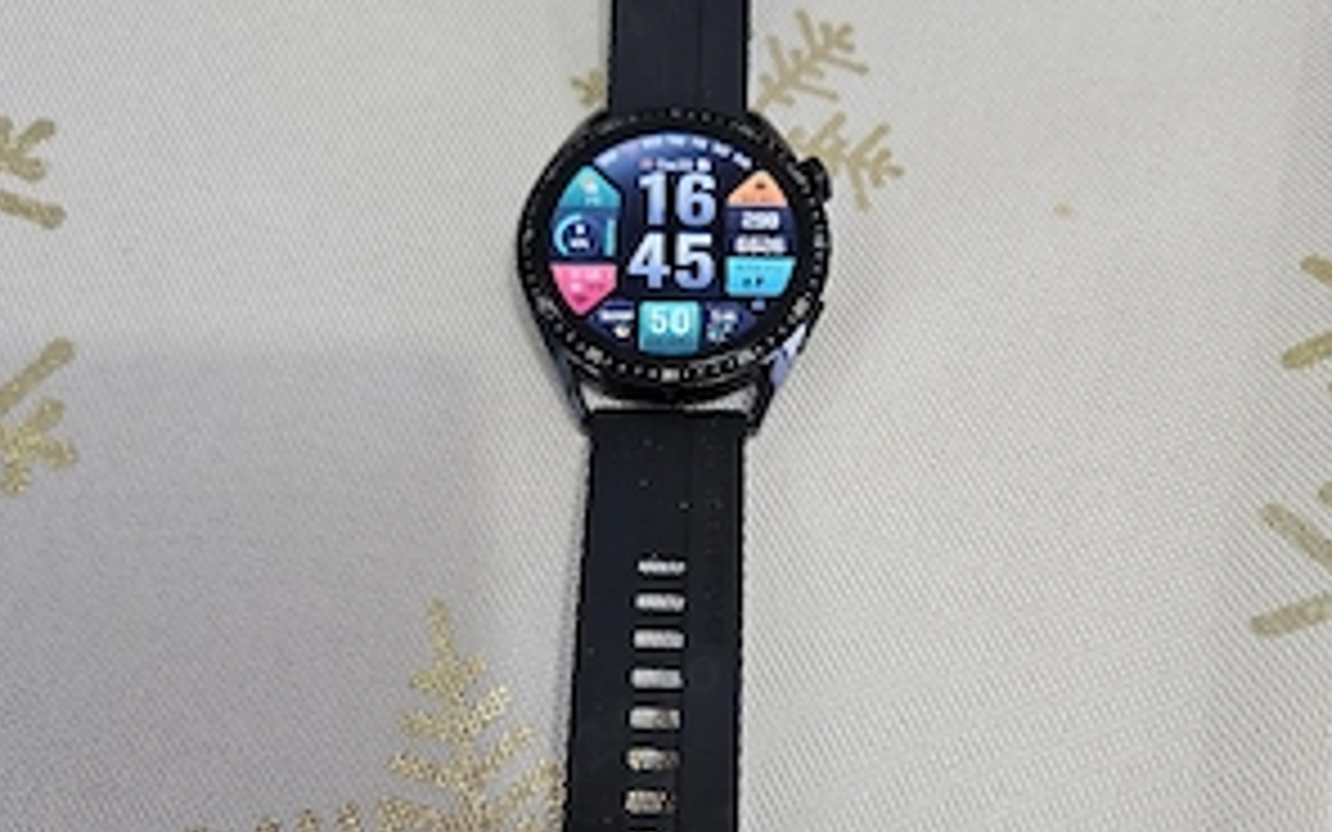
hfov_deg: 58.1
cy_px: 463
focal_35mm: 33
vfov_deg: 38.3
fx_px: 1198
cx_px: 666
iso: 250
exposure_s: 1/101
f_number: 1.8
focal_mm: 5.4
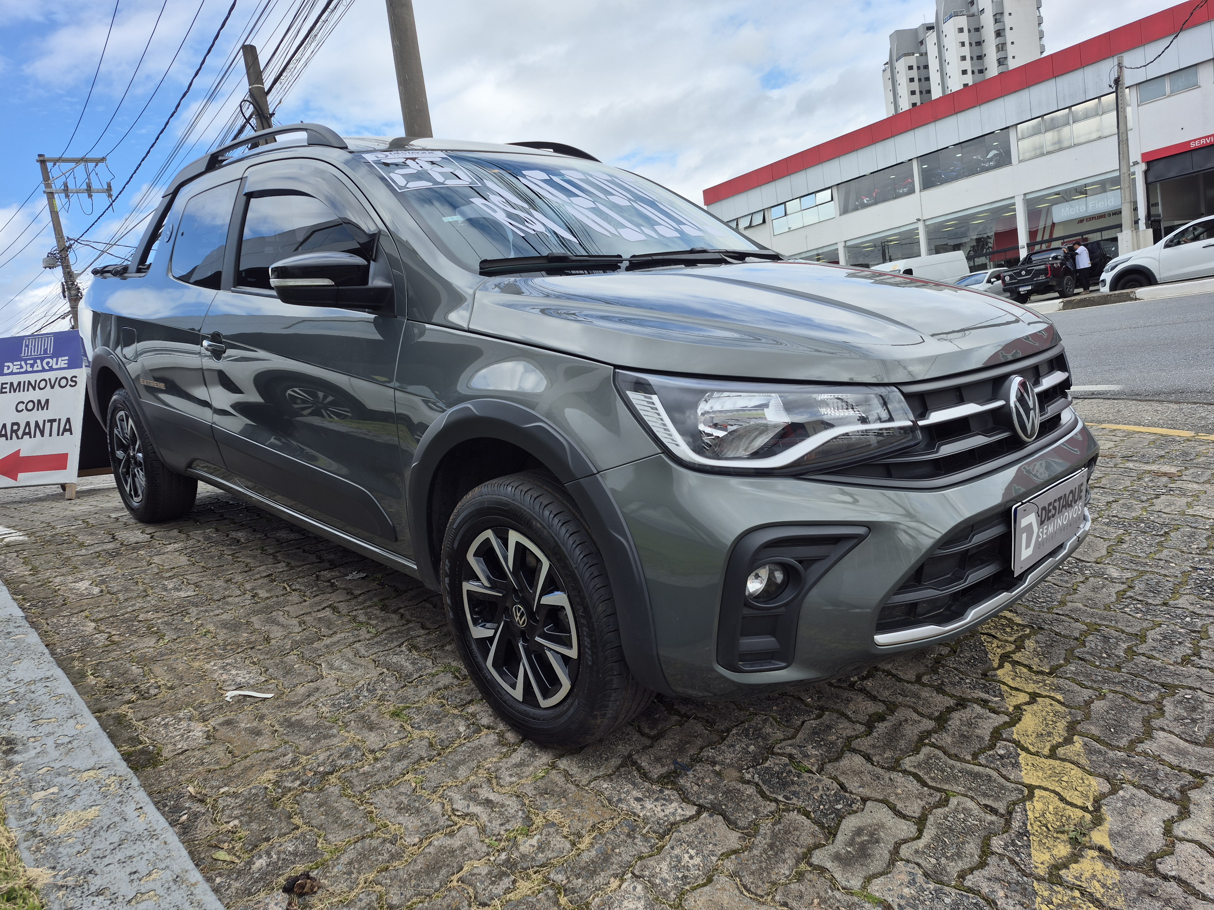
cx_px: 607
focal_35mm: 23
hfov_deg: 73.9
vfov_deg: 58.9
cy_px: 455
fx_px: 807
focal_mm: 5.4
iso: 25
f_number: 1.8
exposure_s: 1/846
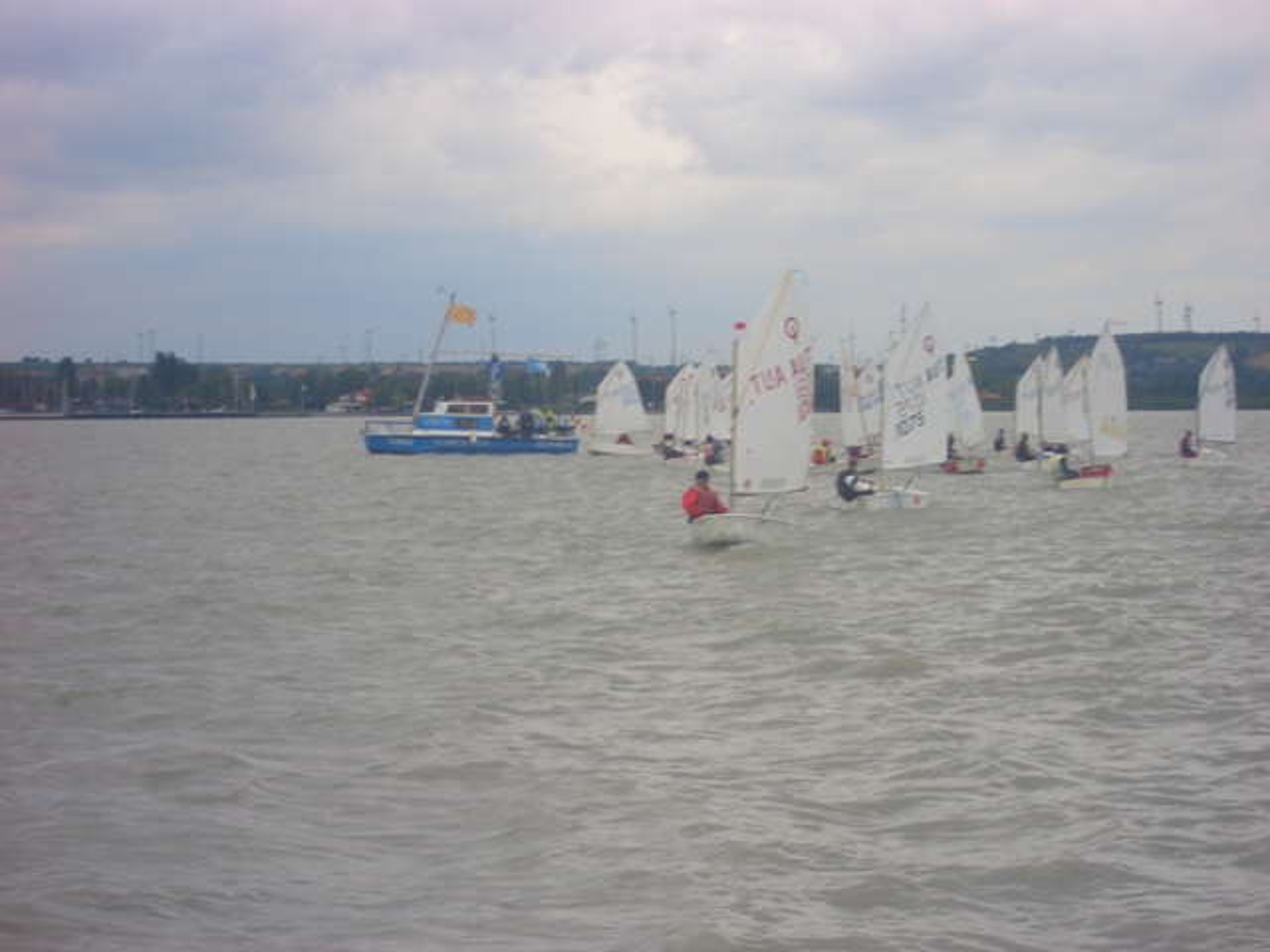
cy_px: 476
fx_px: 3852
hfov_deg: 18.7
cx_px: 635
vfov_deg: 14.1
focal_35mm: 105
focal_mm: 17.4
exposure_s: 1/160
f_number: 7.7
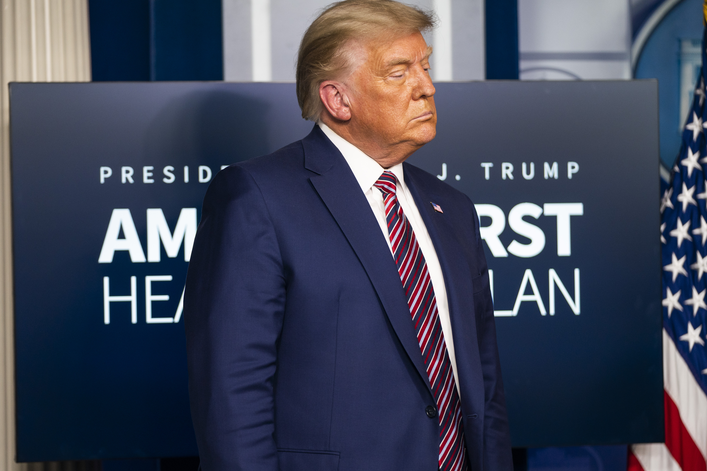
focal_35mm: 152
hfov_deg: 13.5
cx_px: 369
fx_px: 2985
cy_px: 241
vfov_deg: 9.0
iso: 1000
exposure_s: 1/400
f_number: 2.8
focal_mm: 124
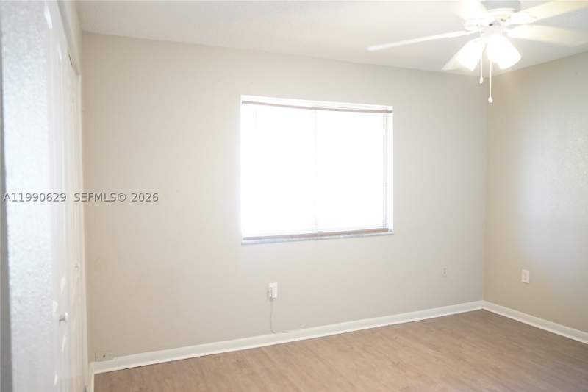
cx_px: 294
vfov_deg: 47.9
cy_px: 196
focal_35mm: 27
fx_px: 441
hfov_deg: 67.4
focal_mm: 18
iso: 1250
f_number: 3.5
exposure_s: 1/60
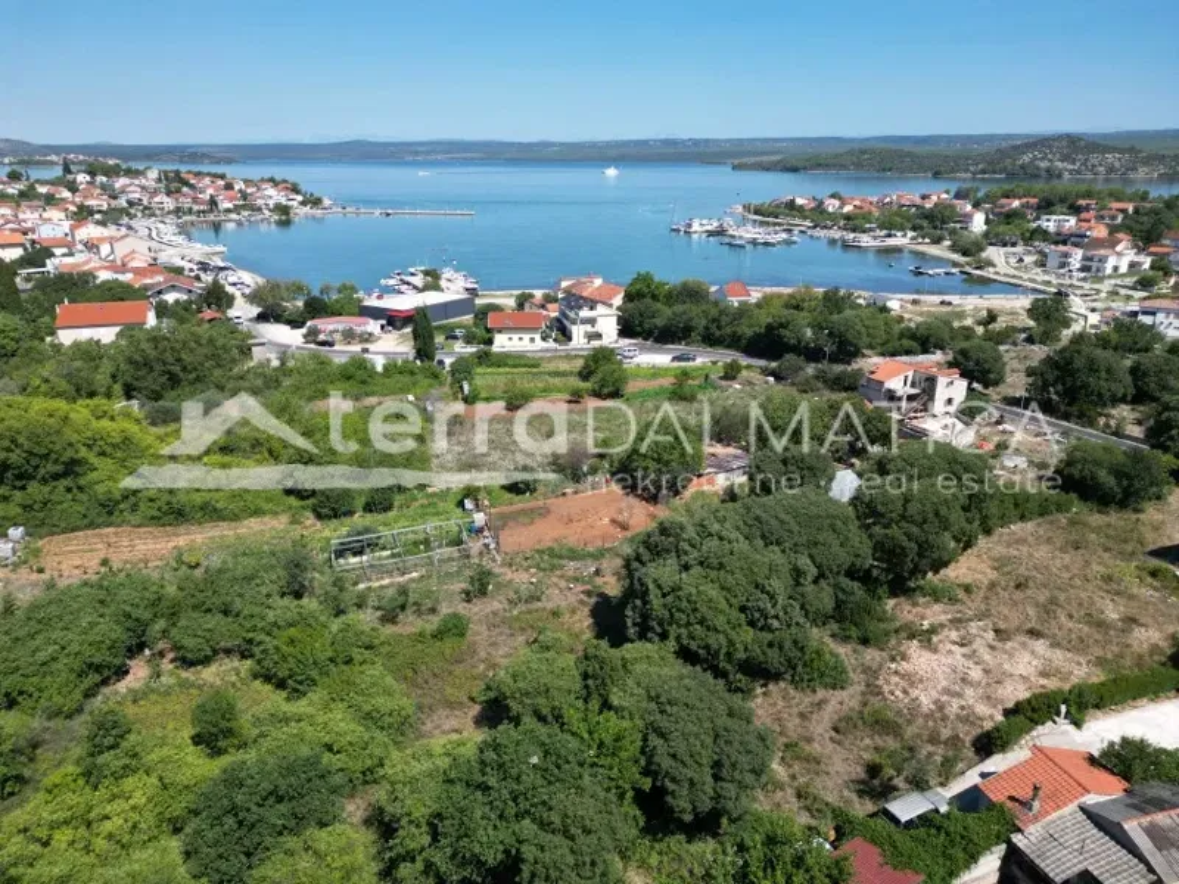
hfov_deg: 71.6
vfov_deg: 56.8
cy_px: 442
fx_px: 817
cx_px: 590
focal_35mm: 24
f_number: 1.7
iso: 100
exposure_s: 1/2500
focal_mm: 6.72
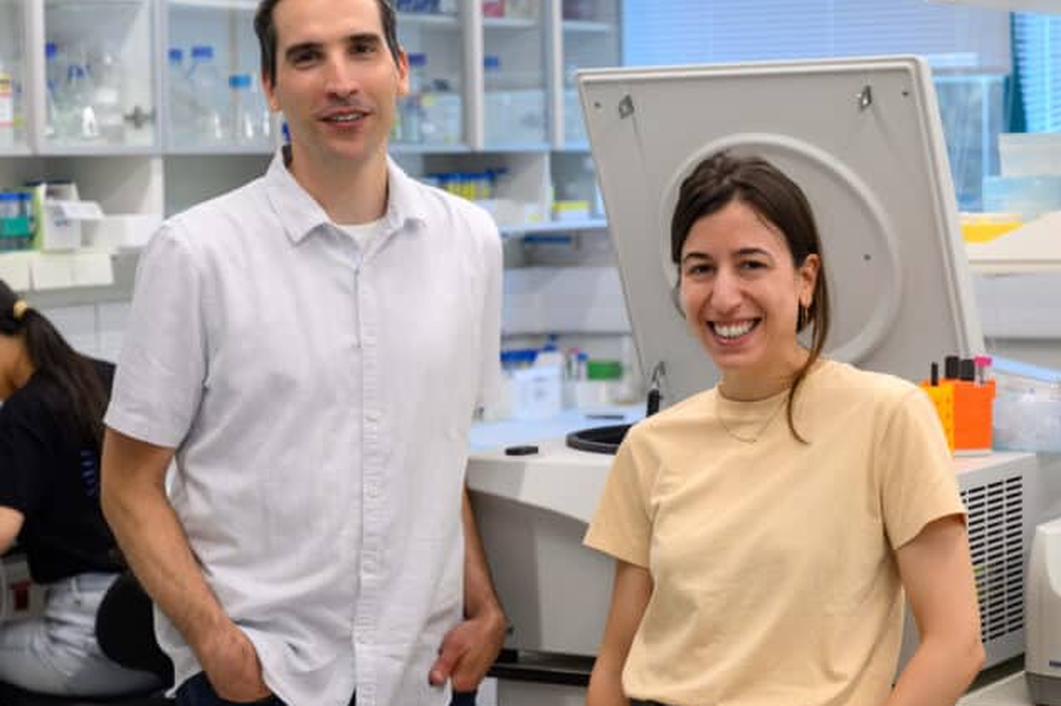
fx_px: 2651
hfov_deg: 22.6
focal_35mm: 90
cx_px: 471
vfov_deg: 15.2
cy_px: 339
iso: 1250
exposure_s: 1/160
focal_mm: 71
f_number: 5.6
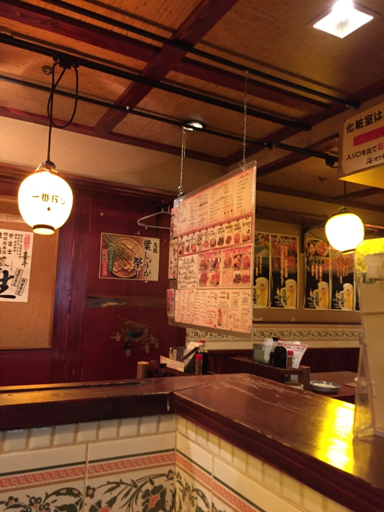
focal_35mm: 29
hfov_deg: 48.2
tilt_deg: +4.3
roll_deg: -3.2
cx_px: 192
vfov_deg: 61.7
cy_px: 256
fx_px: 429
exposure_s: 1/15
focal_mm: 4.15
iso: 250
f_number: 2.2
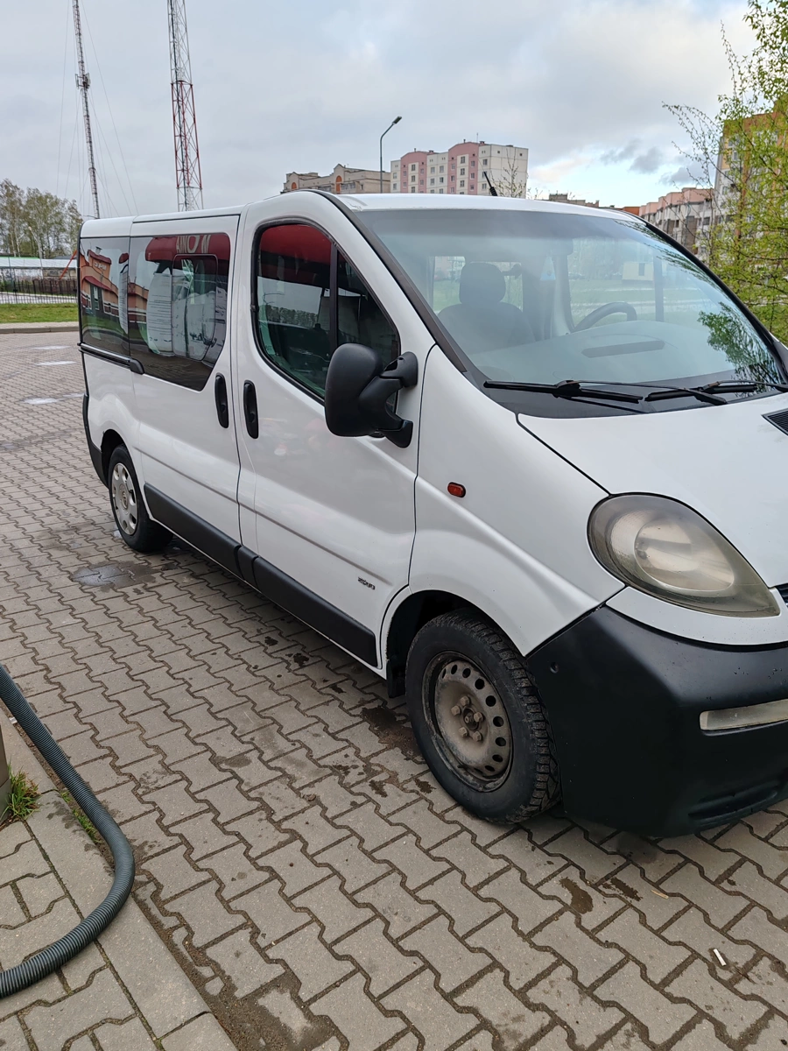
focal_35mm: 27
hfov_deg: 51.4
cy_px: 526
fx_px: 820
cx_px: 394
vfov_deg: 65.3
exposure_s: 1/110
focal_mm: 6.12
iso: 50
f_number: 1.9
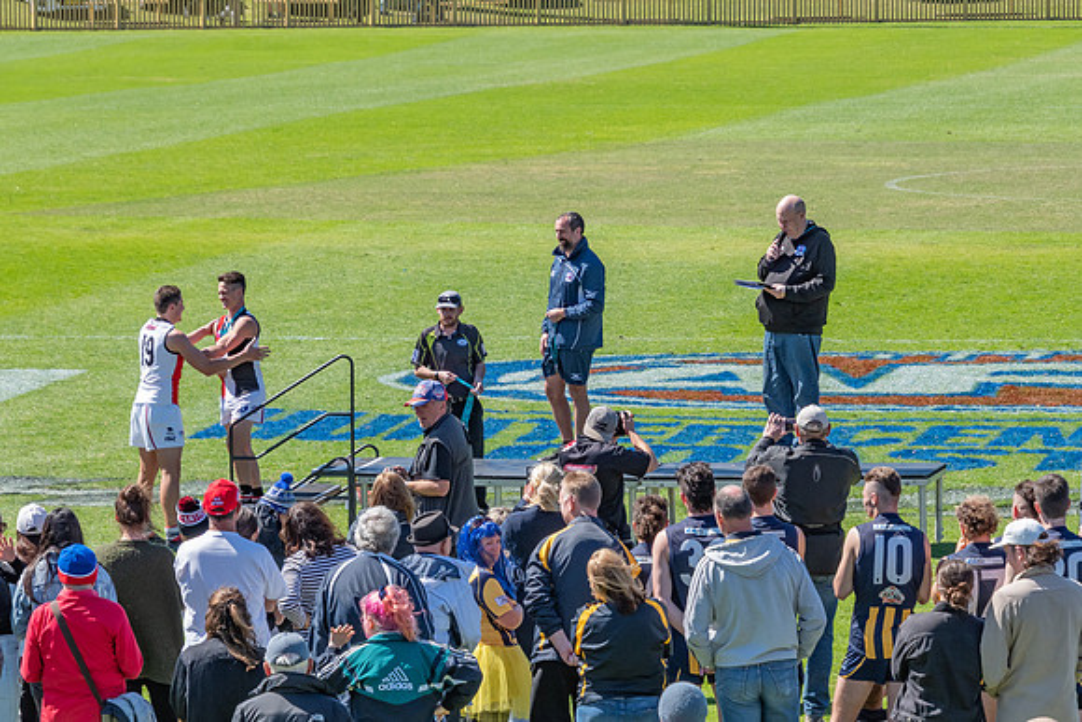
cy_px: 361
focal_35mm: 228
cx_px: 541
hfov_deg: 9.0
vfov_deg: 6.0
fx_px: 6854
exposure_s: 1/1250
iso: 800
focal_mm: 145
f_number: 8
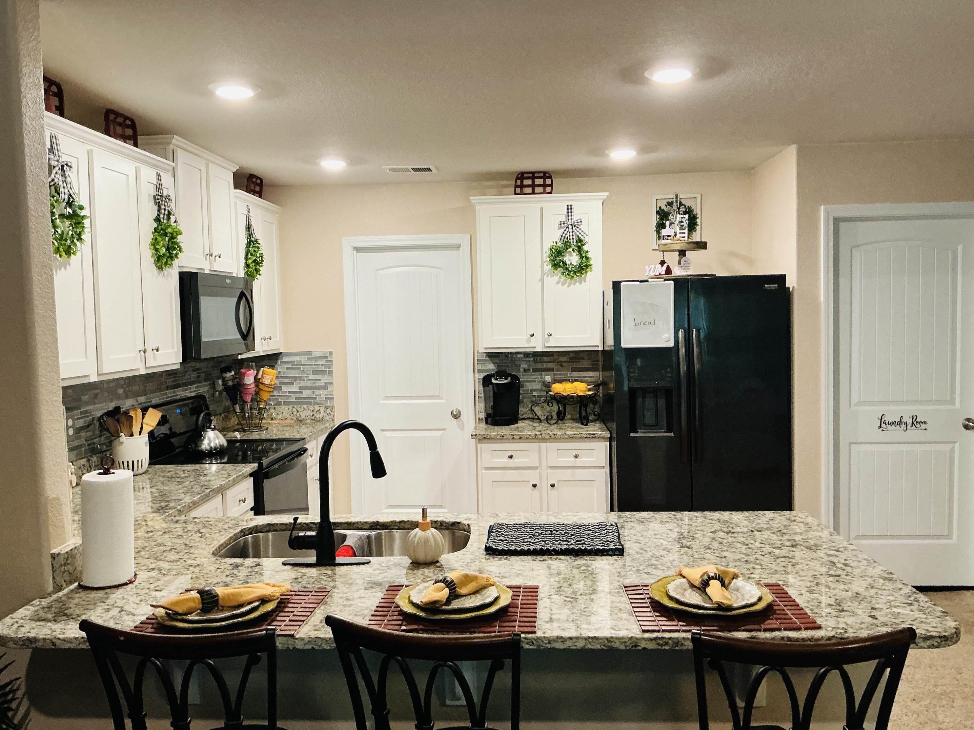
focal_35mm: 30
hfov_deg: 60.0
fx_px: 844
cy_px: 360
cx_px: 476
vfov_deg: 46.8
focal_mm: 3
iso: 200
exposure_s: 1/60
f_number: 1.8
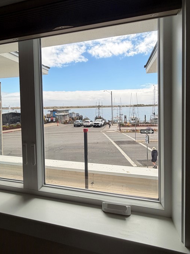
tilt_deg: -1.6
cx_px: 81
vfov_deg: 78.7
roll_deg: +0.6
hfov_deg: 63.1
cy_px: 112
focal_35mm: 21
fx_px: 154
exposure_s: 1/770
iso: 25
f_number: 2.2
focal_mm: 2.22
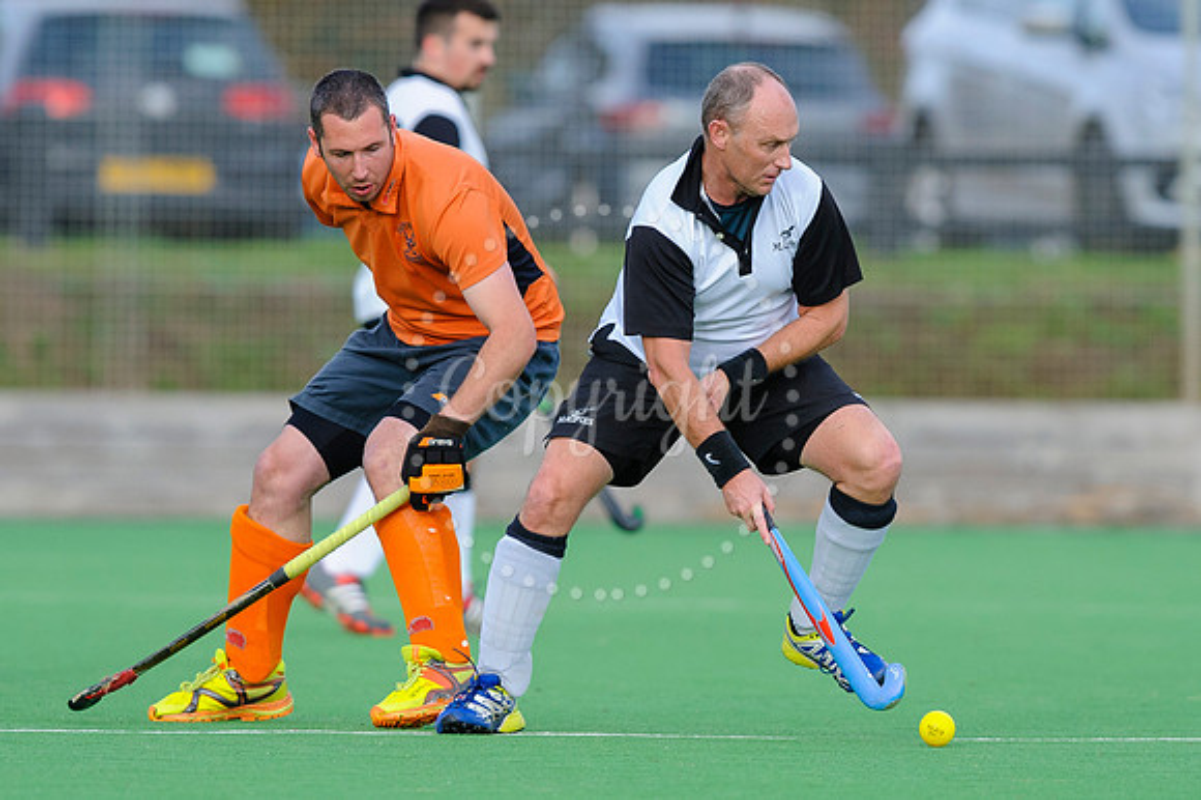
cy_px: 335
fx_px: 25536
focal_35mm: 766
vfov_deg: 1.8
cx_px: 625
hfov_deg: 2.7
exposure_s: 1/2000
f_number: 4.8
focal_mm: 420
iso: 1000
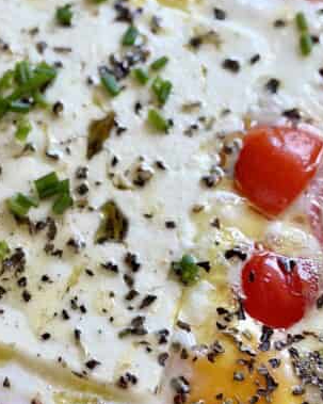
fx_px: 1435
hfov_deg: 12.7
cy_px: 152
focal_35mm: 120
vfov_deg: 16.0
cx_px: 25
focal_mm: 6.8
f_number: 1.8
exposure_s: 1/121
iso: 80
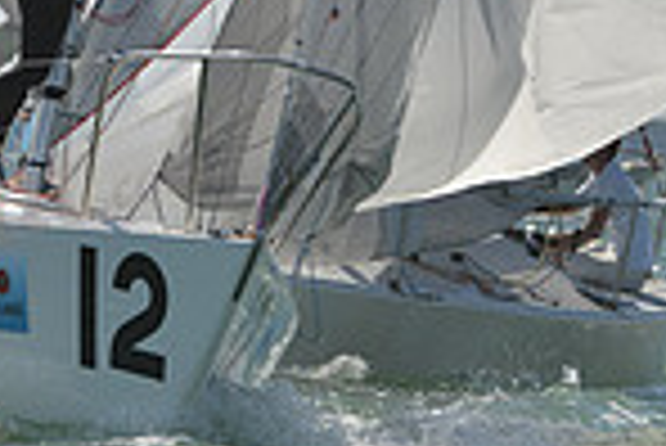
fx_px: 18851
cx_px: 446
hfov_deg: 2.0
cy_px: -61
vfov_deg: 1.4
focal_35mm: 1018
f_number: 6.3
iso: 200
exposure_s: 1/1600
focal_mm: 260
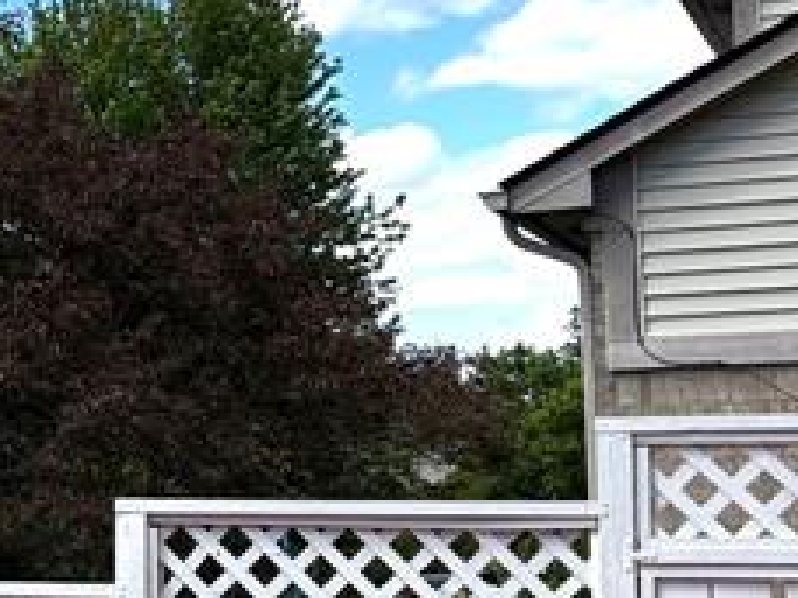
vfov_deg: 12.7
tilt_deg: +4.3
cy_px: 332
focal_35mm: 117
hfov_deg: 15.3
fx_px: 2697
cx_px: -483
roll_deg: +1.1
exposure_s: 1/3788
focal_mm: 5.96
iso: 50
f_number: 1.6
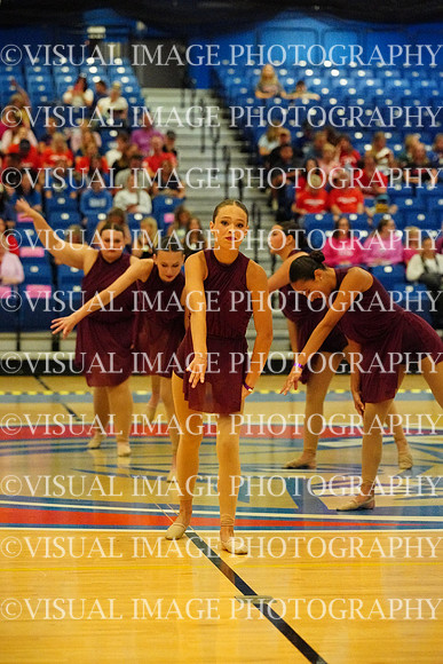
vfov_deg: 18.1
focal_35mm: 113
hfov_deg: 12.1
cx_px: 222
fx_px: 2084
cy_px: 332
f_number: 4
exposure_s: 1/1250
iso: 25600
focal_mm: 113
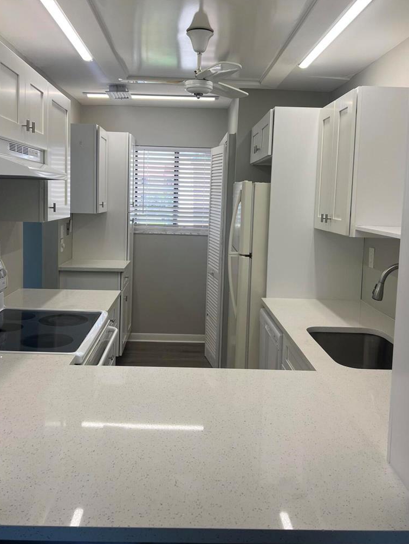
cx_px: 203
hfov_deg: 45.5
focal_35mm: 31
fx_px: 488
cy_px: 226
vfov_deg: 58.0
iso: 50
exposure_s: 1/297
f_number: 1.5
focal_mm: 5.7
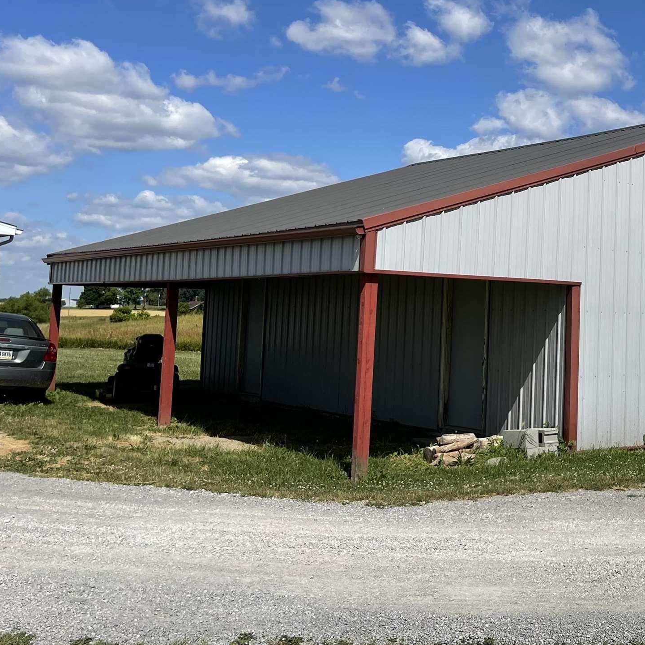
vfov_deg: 34.5
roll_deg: -1.1
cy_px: 233
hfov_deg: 32.7
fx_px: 1033
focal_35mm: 49
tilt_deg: +5.1
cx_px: 599
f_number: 1.6
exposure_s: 1/5917
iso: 32
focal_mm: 5.1
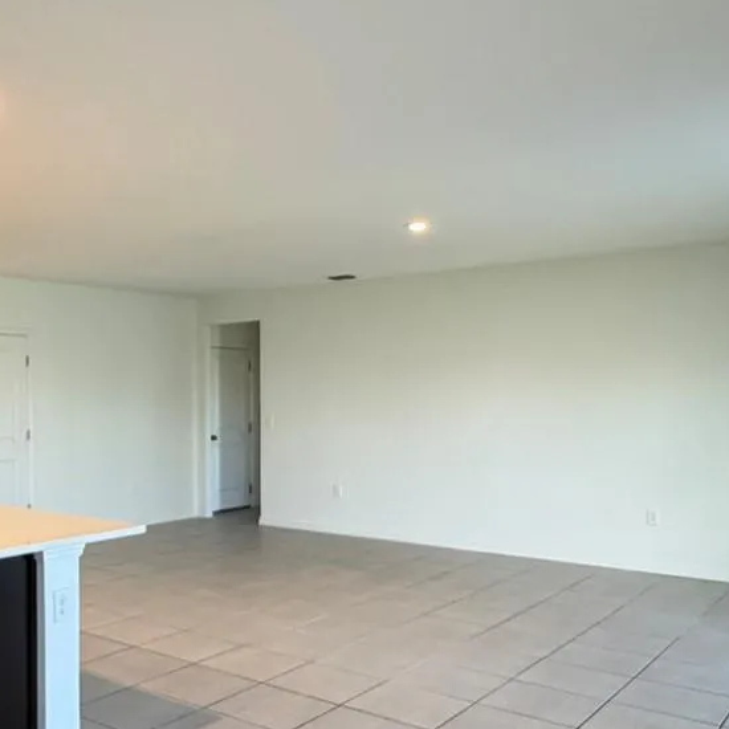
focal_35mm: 36
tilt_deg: -0.7
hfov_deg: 44.3
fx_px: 858
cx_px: 170
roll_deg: +0.6
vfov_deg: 46.0
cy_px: 392
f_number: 2.2
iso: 200
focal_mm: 2.22
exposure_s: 1/60
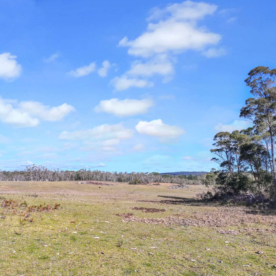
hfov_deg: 54.8
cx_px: 100
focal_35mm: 29
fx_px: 262
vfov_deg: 55.6
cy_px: 141
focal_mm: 12.3
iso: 110
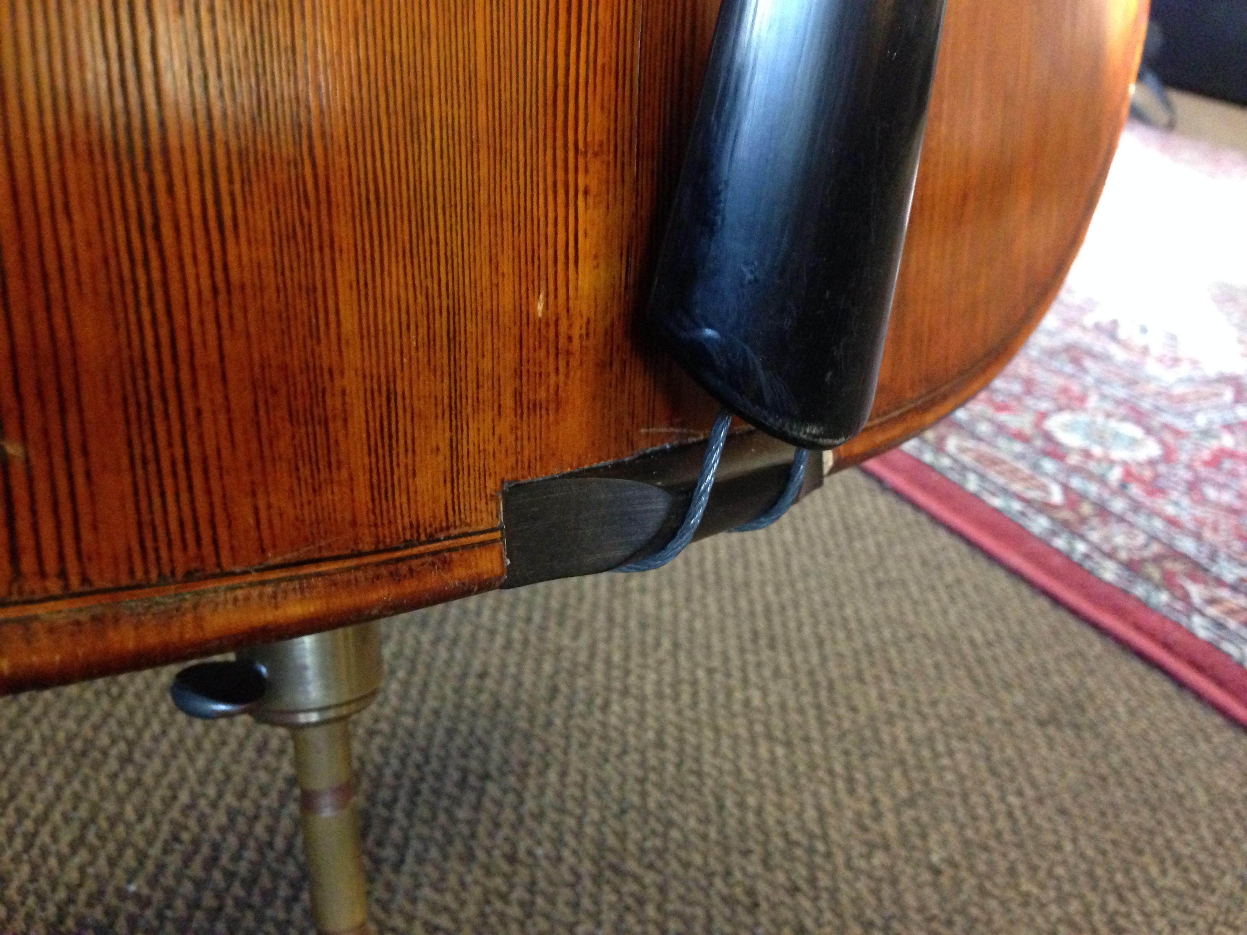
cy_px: 468
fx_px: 1189
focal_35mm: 33
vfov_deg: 42.9
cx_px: 624
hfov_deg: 55.4
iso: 640
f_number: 2.4
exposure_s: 1/15
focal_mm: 4.12
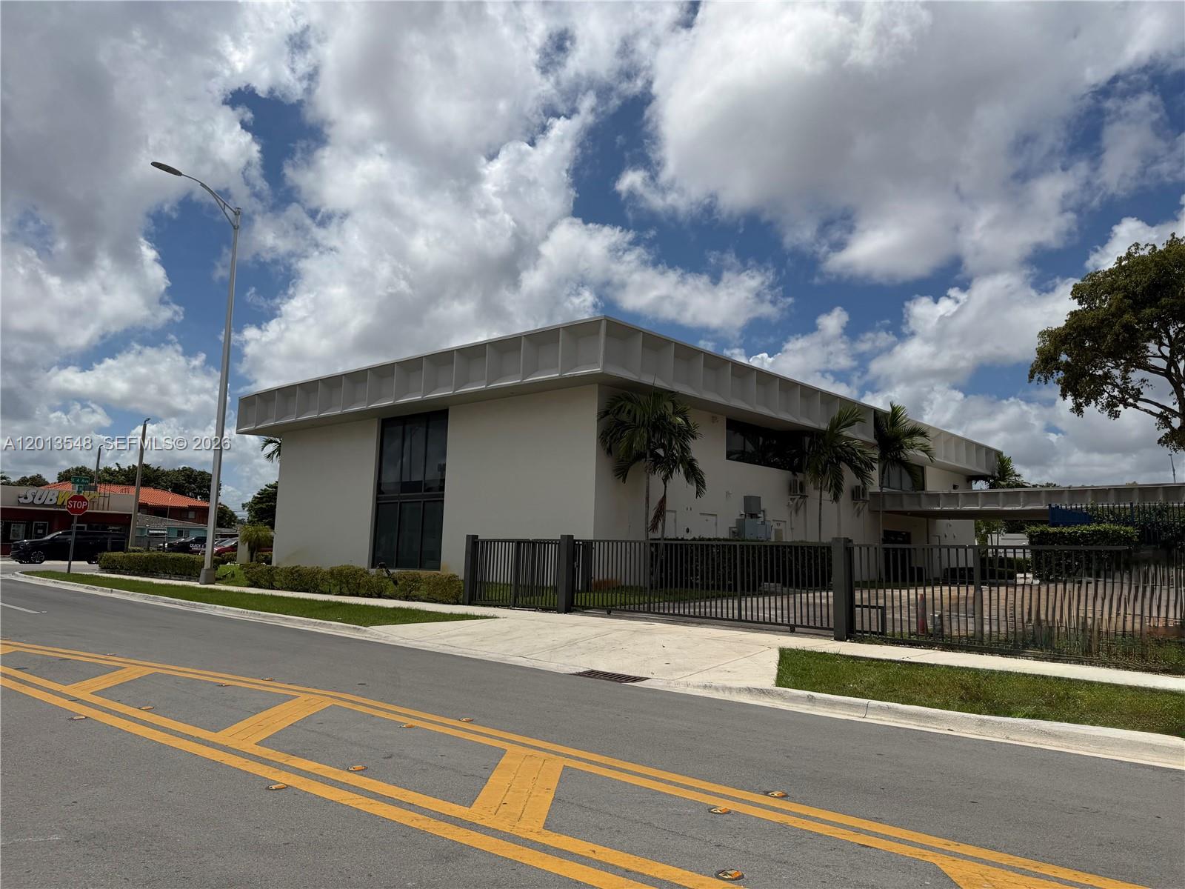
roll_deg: -0.8
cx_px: 592
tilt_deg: +8.4
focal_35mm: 24
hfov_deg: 71.6
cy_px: 444
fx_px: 822
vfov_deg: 56.8
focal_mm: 6.76
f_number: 1.78
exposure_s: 1/11905
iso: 80
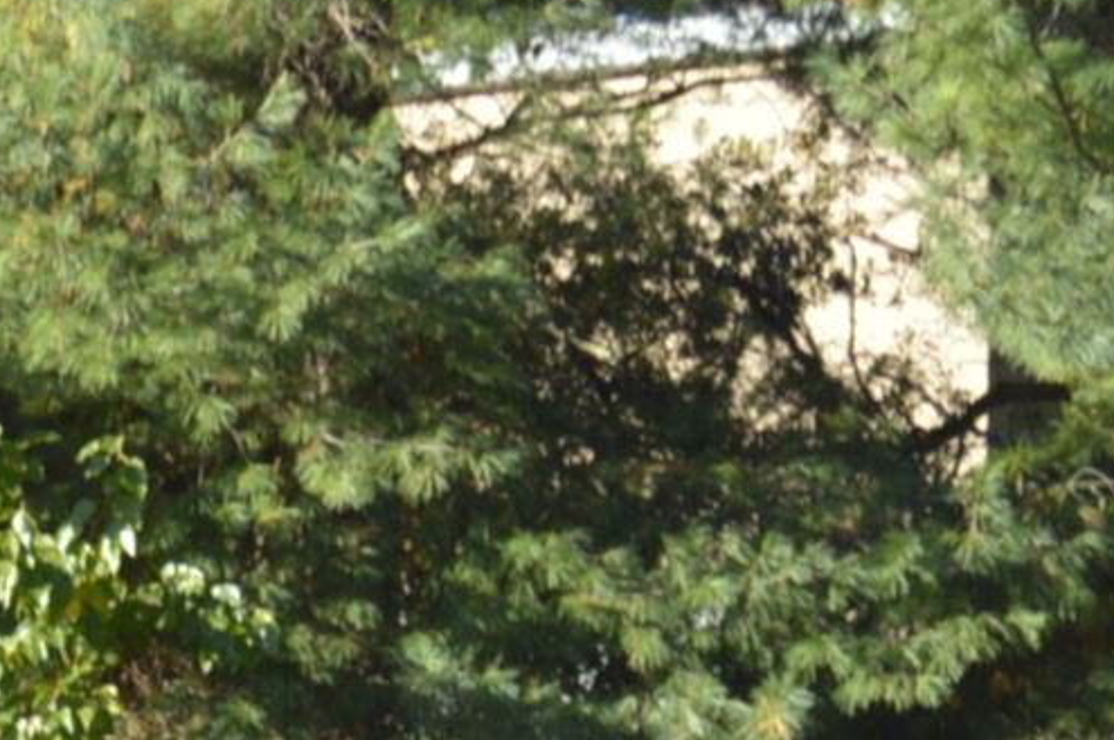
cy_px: 1610
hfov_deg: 4.8
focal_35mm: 427
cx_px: -727
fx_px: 13187
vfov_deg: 3.2
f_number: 5.6
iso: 110
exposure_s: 1/125
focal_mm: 55
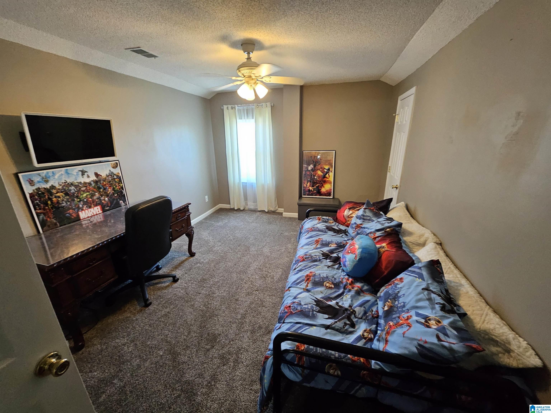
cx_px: 276
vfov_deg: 89.9
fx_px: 207
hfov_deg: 106.2
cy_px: 206
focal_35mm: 13
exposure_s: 1/30
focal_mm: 1.74
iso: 400
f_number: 2.2
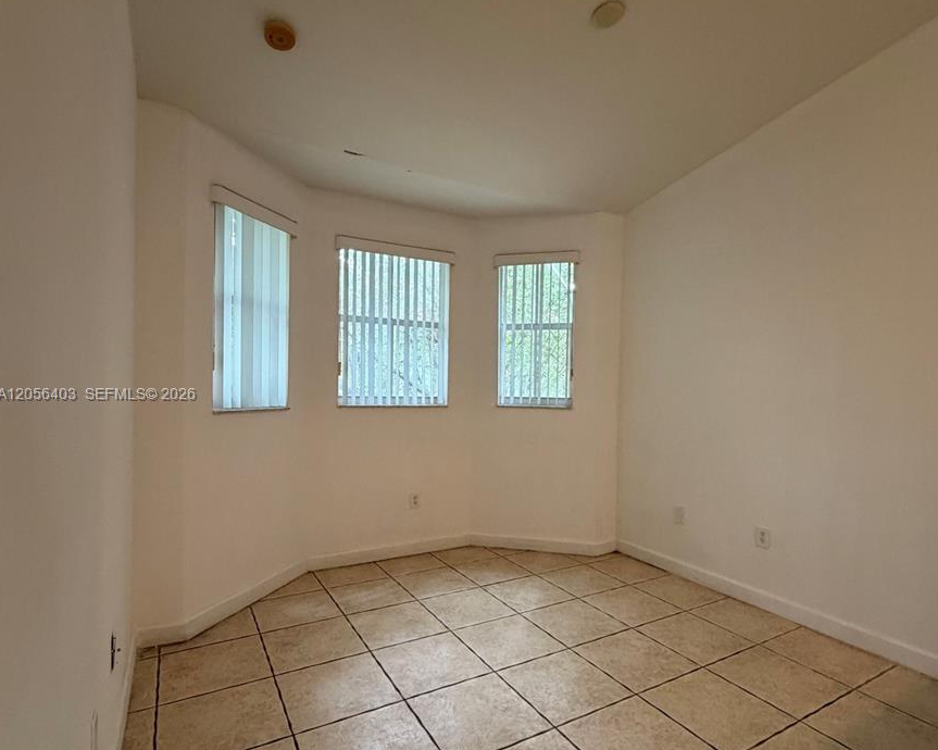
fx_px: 527
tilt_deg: -1.3
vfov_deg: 70.8
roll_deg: -1.6
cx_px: 484
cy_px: 396
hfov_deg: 83.3
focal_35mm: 19
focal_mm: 2.22
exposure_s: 1/60
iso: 500
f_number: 2.2
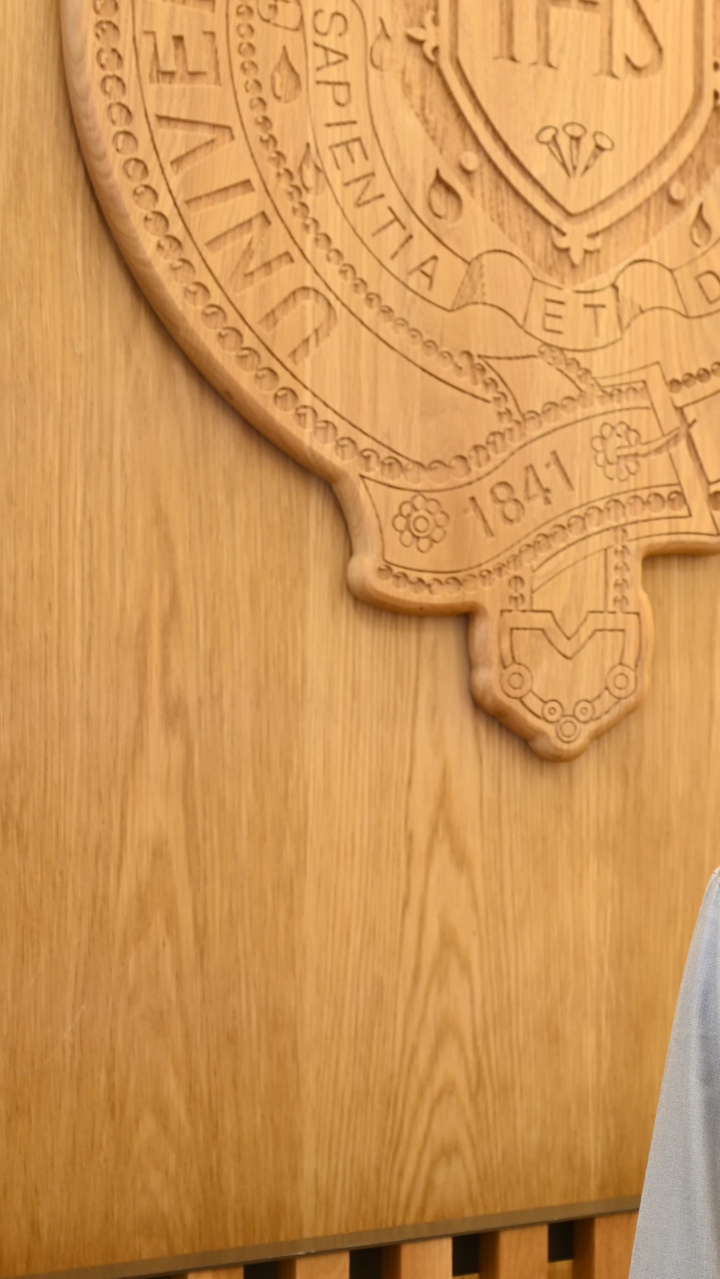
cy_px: 621
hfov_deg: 16.1
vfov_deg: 30.2
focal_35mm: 70
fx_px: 2376
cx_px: 1000
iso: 400
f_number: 4.5
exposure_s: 1/50
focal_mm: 28
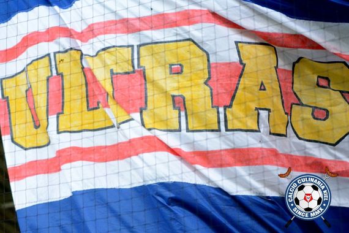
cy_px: 116
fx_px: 1018
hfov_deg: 19.5
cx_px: 174
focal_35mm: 105
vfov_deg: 13.0
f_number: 2.8
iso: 5000
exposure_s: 1/2500
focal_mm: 70
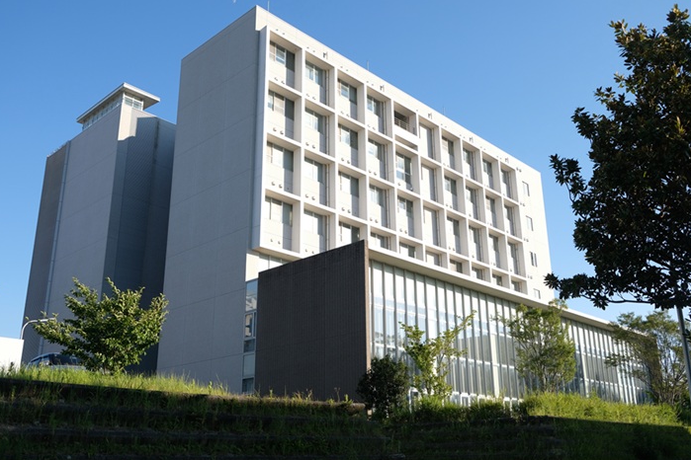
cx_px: 349
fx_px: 653
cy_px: 234
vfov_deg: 38.9
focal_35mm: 34
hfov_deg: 55.8
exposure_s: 1/1300
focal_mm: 22.3
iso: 320
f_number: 4
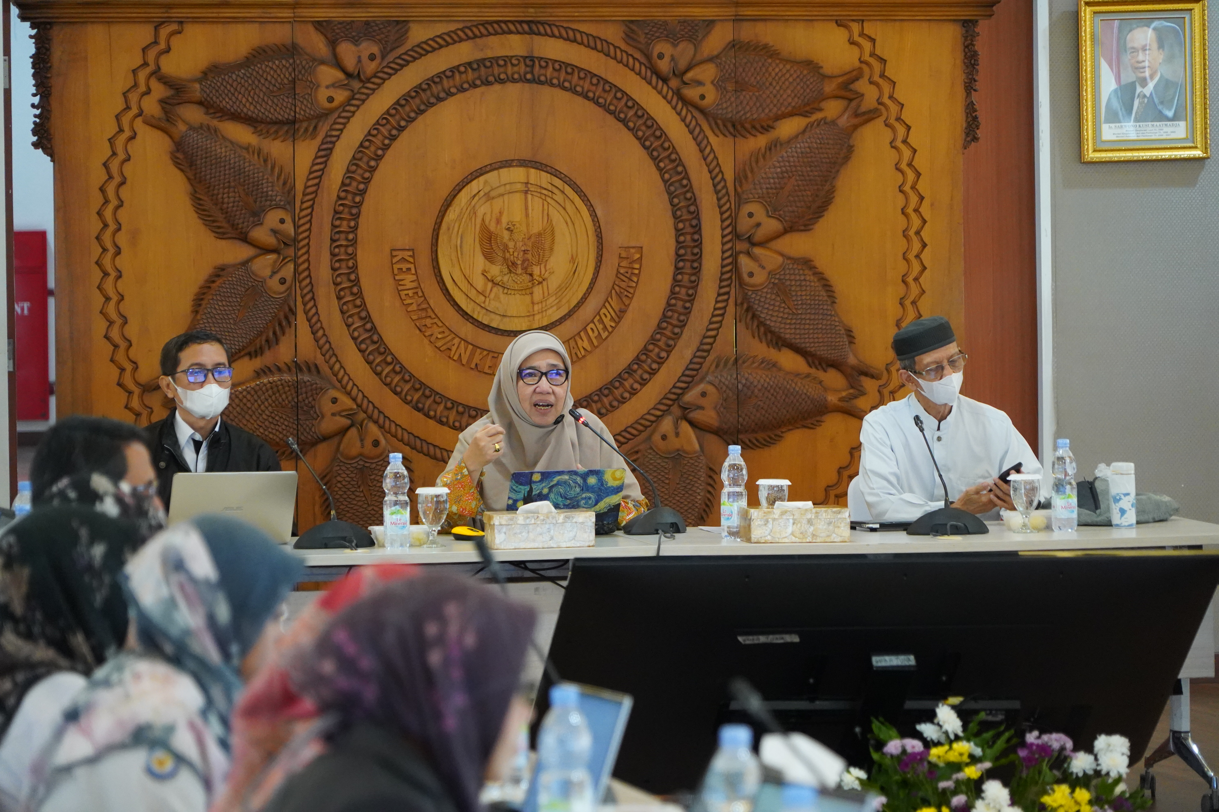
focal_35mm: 178
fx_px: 6027
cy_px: 406
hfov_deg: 11.5
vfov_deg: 7.7
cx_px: 610
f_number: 6.3
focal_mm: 178
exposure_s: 1/125
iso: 8000
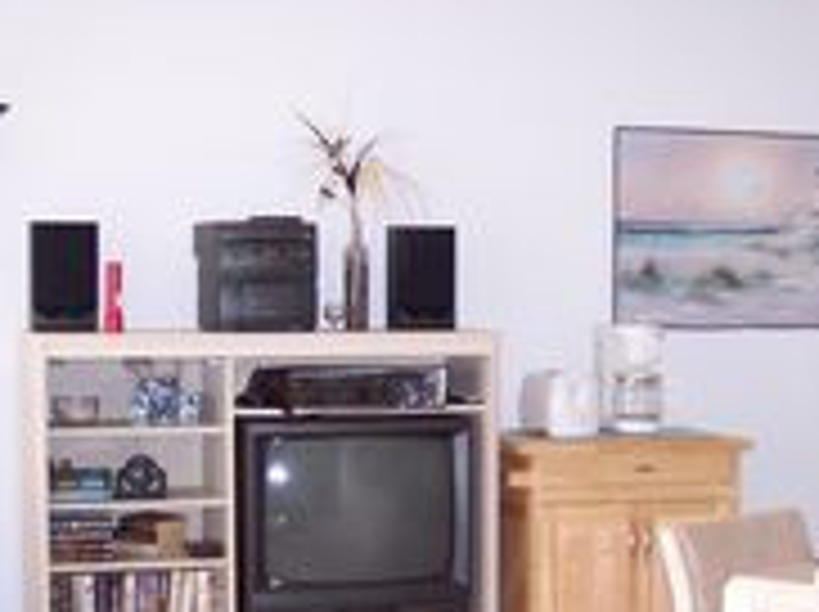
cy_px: 423
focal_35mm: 79
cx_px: 526
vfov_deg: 18.5
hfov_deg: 24.7
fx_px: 1867
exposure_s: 1/60
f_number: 2.8
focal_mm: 8
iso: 140
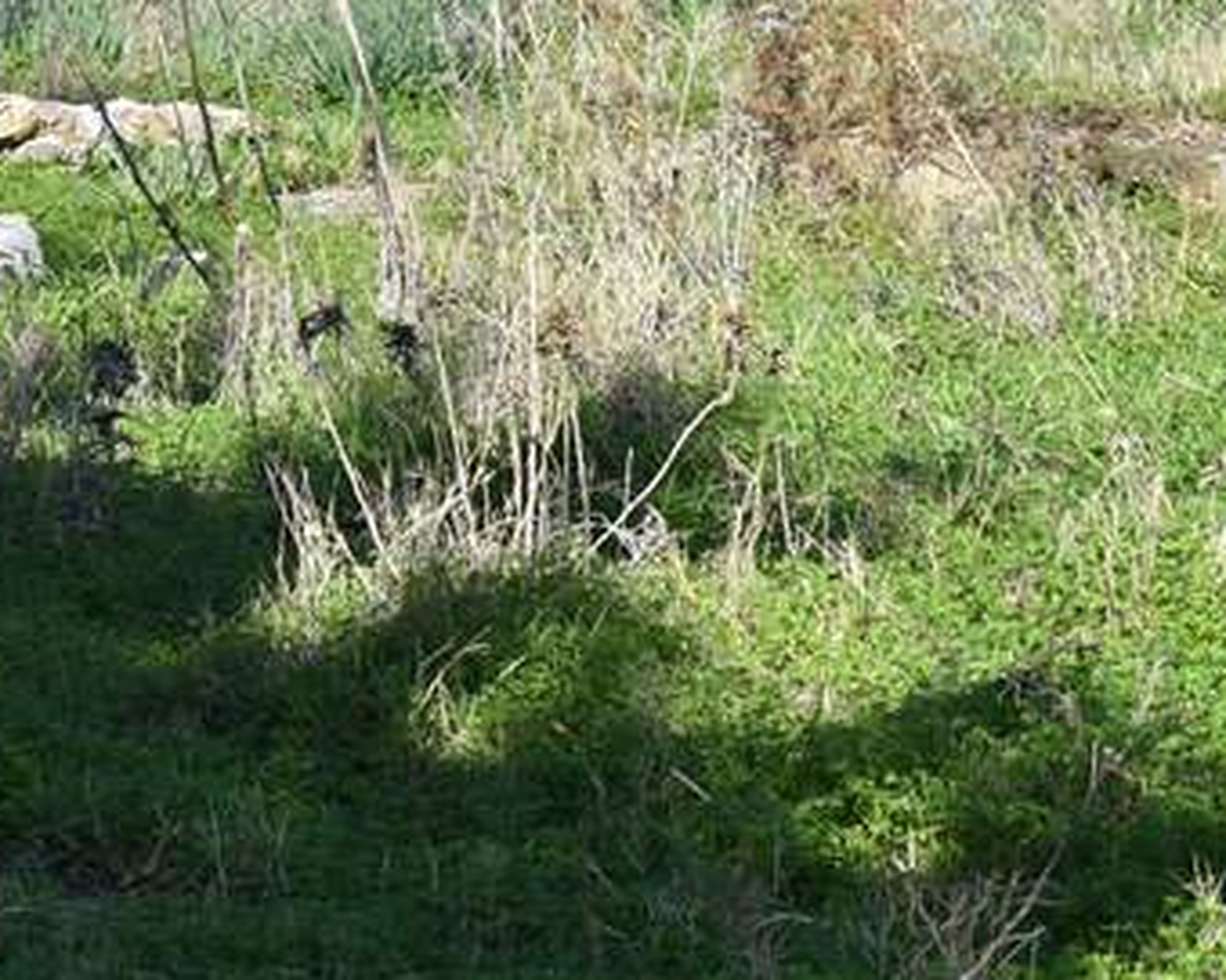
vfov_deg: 6.4
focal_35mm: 239
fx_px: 8670
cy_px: -260
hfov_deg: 8.0
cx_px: -490
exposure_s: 1/250
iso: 100
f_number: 8
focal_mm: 48
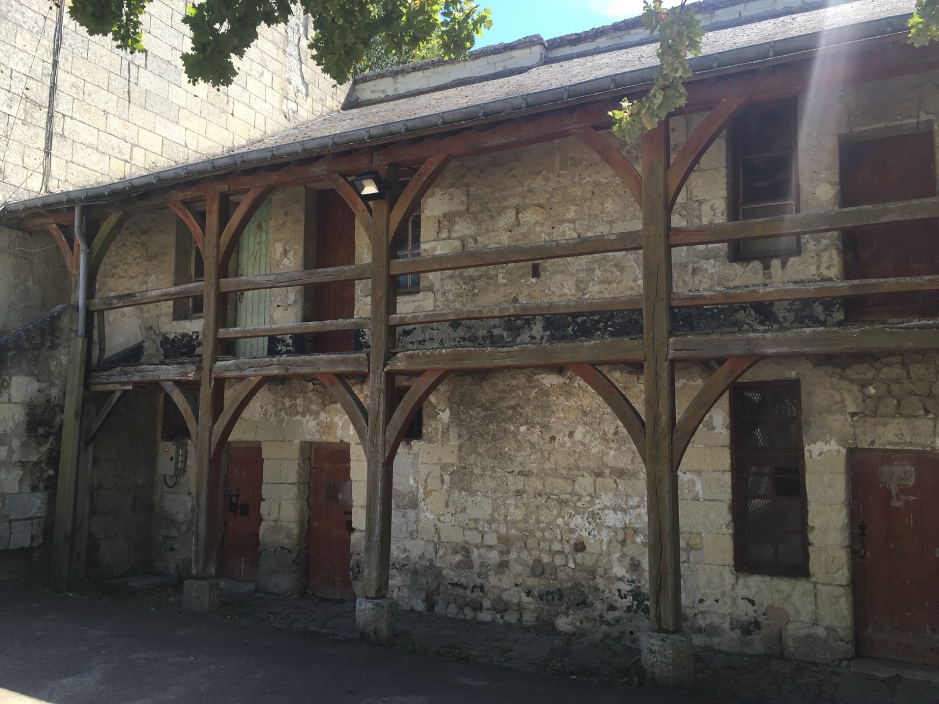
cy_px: 352
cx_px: 470
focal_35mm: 29
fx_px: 787
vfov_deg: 48.2
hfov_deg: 61.7
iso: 32
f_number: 2.2
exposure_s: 1/482
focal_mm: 4.15
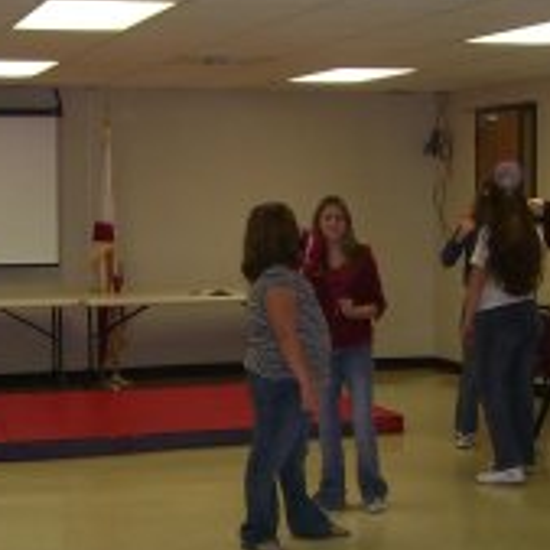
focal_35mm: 80
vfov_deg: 21.6
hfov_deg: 21.6
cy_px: 303
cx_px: 322
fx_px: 1438
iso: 80
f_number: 2.7
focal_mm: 5.6
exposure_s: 1/60
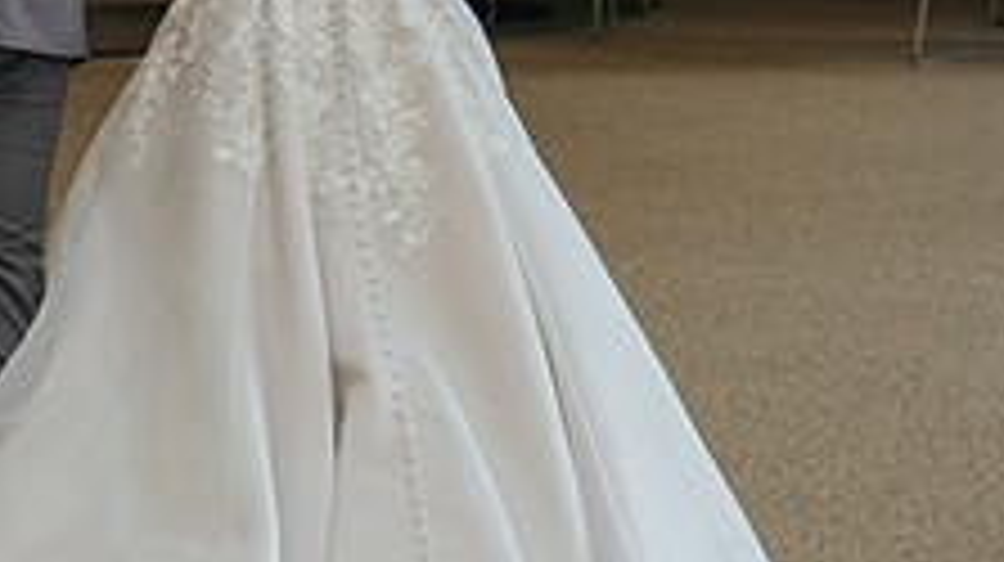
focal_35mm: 169
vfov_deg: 7.2
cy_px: 175
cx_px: 5
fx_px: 4495
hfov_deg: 12.6
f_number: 4
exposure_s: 1/200
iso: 720
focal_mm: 55
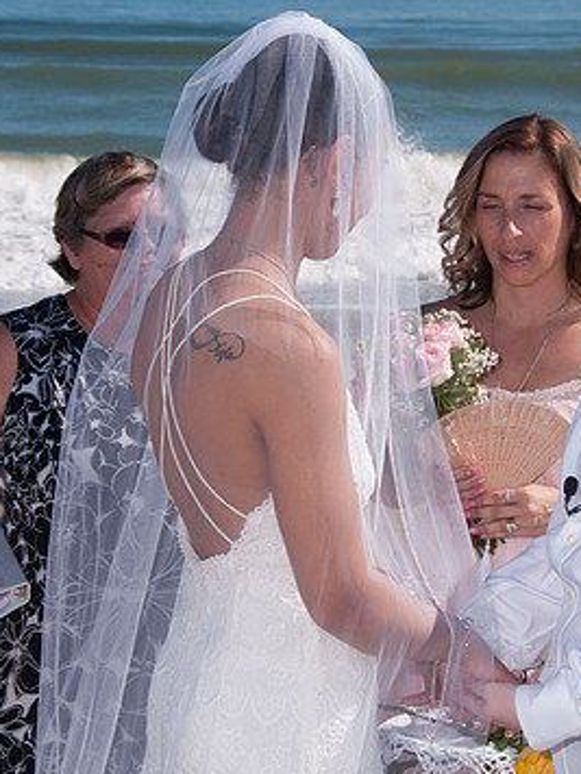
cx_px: 372
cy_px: 364
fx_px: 2730
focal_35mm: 122
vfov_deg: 16.1
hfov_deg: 12.1
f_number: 13
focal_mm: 52
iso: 100
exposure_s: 1/250
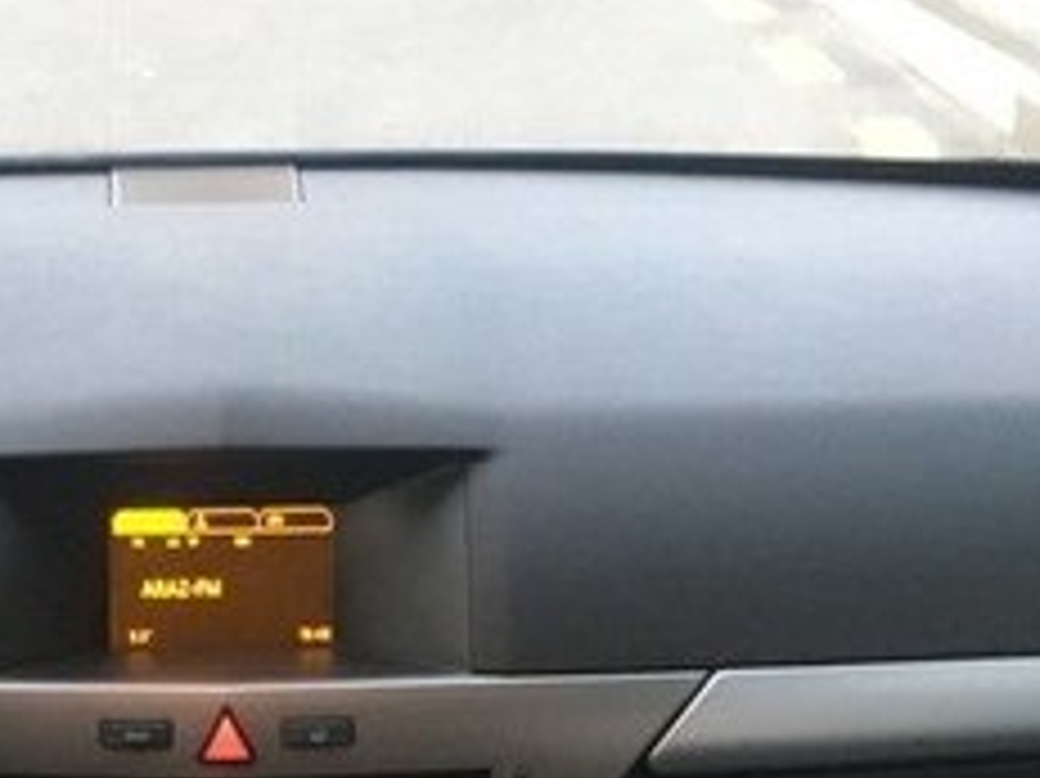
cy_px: 938
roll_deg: +2.3
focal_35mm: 83
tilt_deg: -27.0
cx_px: 104
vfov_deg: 17.0
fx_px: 2492
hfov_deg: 23.0
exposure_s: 1/33
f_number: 2.2
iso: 200
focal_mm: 4.15
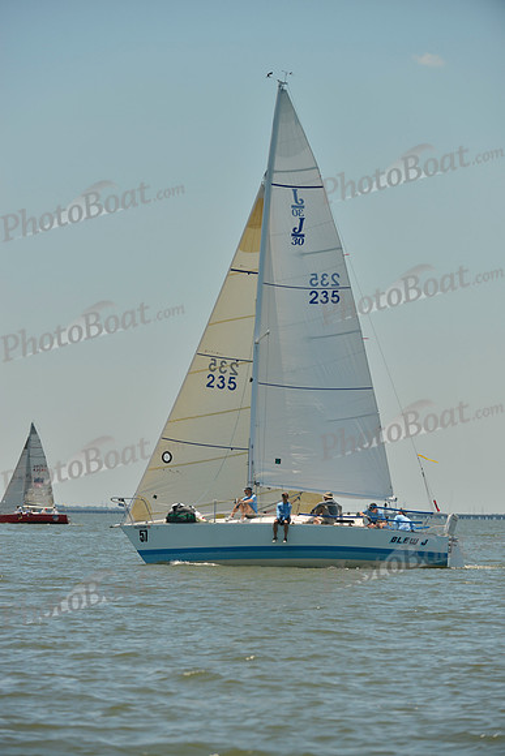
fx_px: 4205
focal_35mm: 200
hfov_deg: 6.9
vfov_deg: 10.3
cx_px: 252
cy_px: 378
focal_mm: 200
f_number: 5.6
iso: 200
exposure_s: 1/1600
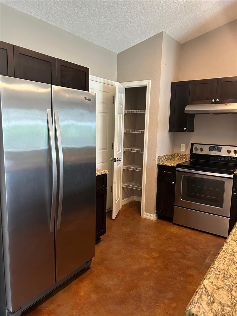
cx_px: 118
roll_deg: -1.9
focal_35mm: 26
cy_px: 158
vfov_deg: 67.3
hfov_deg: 53.1
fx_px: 237
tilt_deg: -7.3
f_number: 1.5
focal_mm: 5.7
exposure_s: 1/60
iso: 400
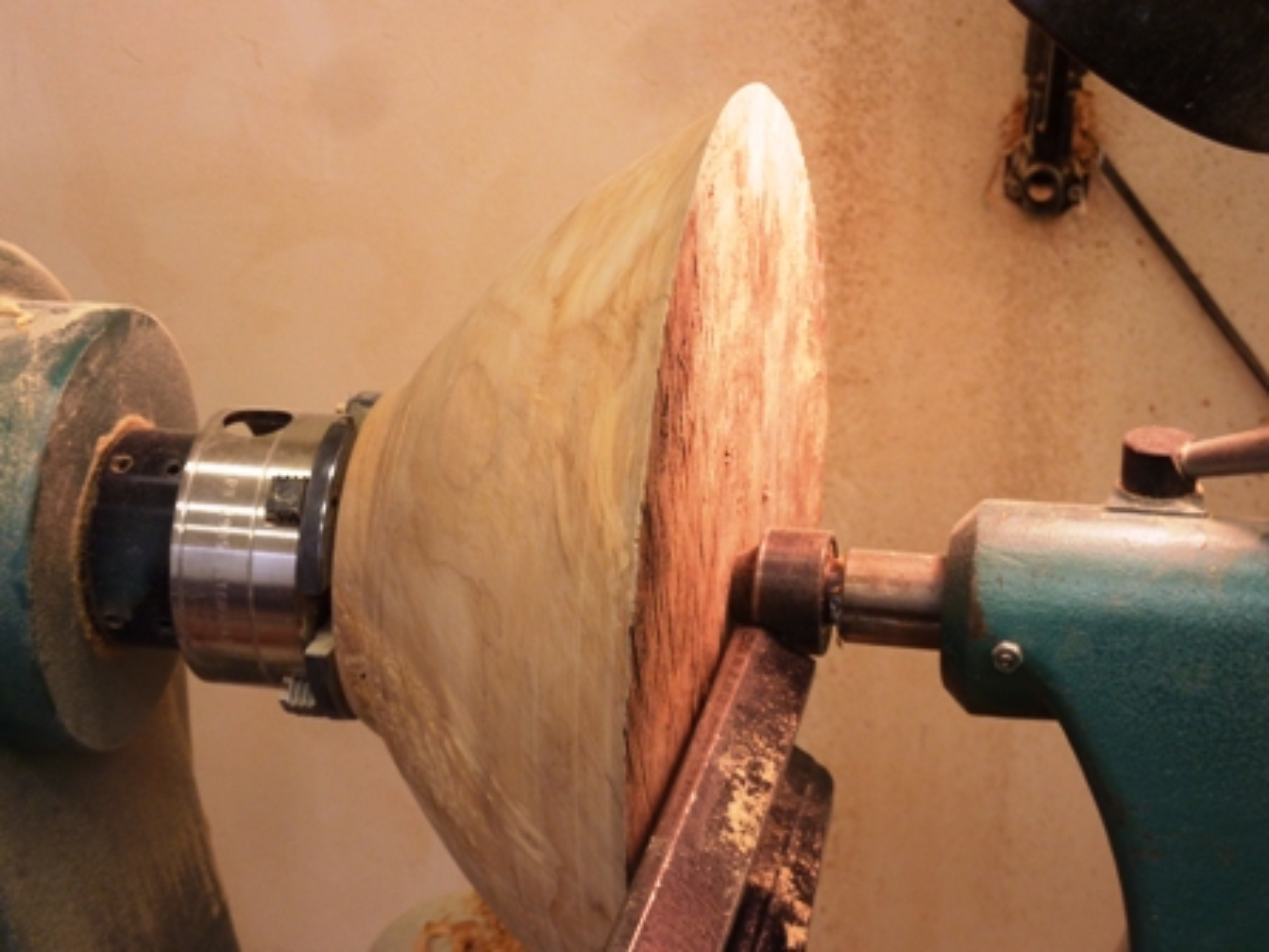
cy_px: 476
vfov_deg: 21.9
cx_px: 634
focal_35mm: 67
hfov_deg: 29.0
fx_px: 2456
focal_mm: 11
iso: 160
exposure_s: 1/40
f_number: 4.1
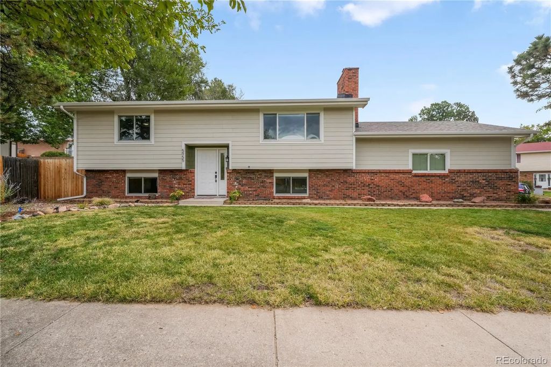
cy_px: 184
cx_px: 276
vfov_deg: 73.7
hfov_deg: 96.8
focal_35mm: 16
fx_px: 245
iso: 400
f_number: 14
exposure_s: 1/60
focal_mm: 16
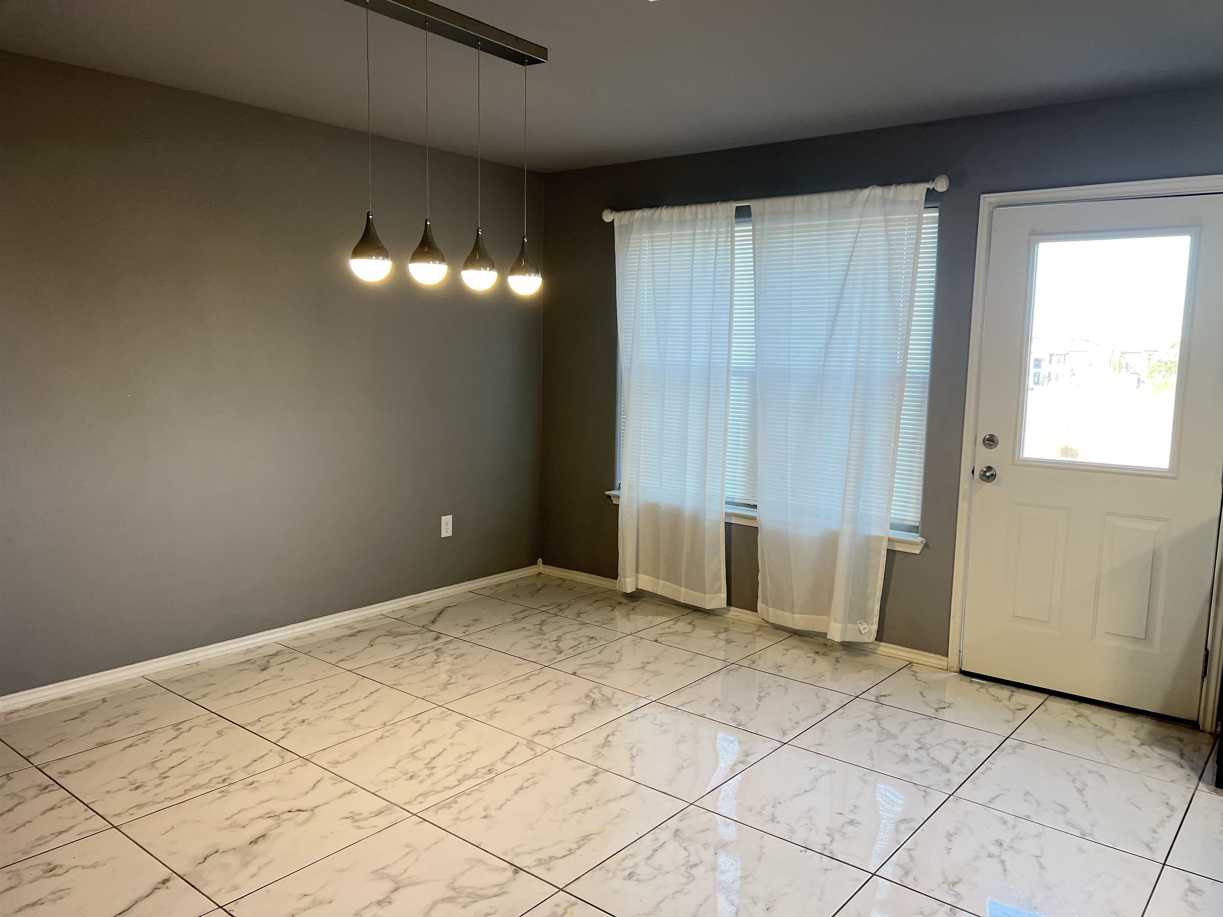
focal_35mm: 26
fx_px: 919
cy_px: 458
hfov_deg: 67.3
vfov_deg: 53.1
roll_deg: -0.9
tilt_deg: -8.0
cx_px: 612
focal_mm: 5.7
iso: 125
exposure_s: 1/120
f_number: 1.5
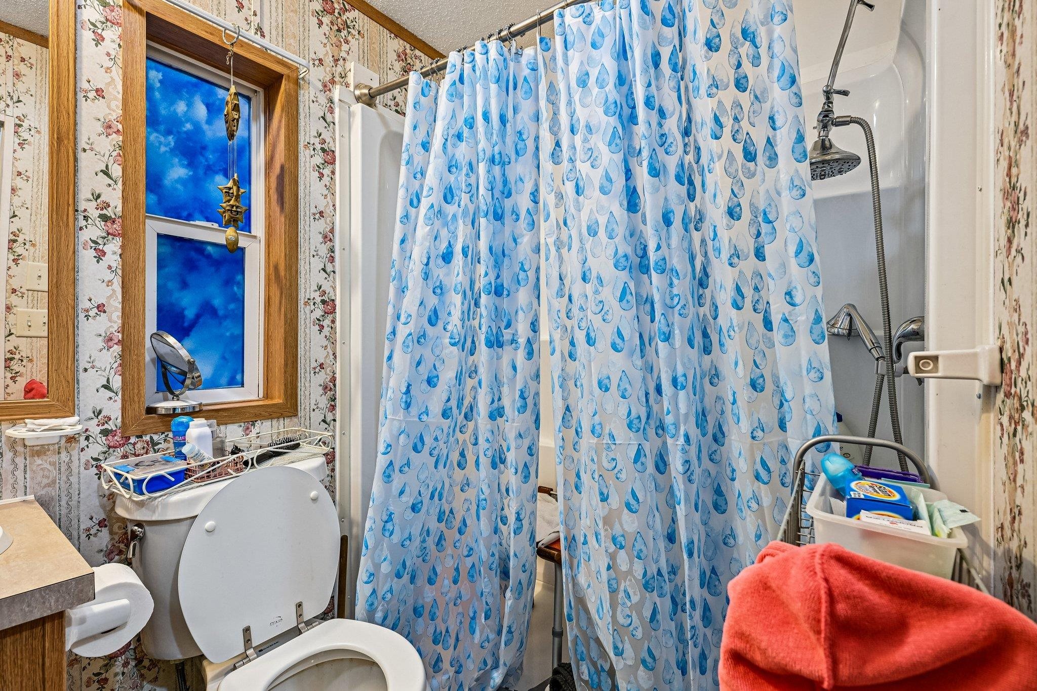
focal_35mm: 16
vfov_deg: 73.7
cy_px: 346
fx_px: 461
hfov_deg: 96.7
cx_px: 518
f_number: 8
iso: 400
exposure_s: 1/5
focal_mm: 16
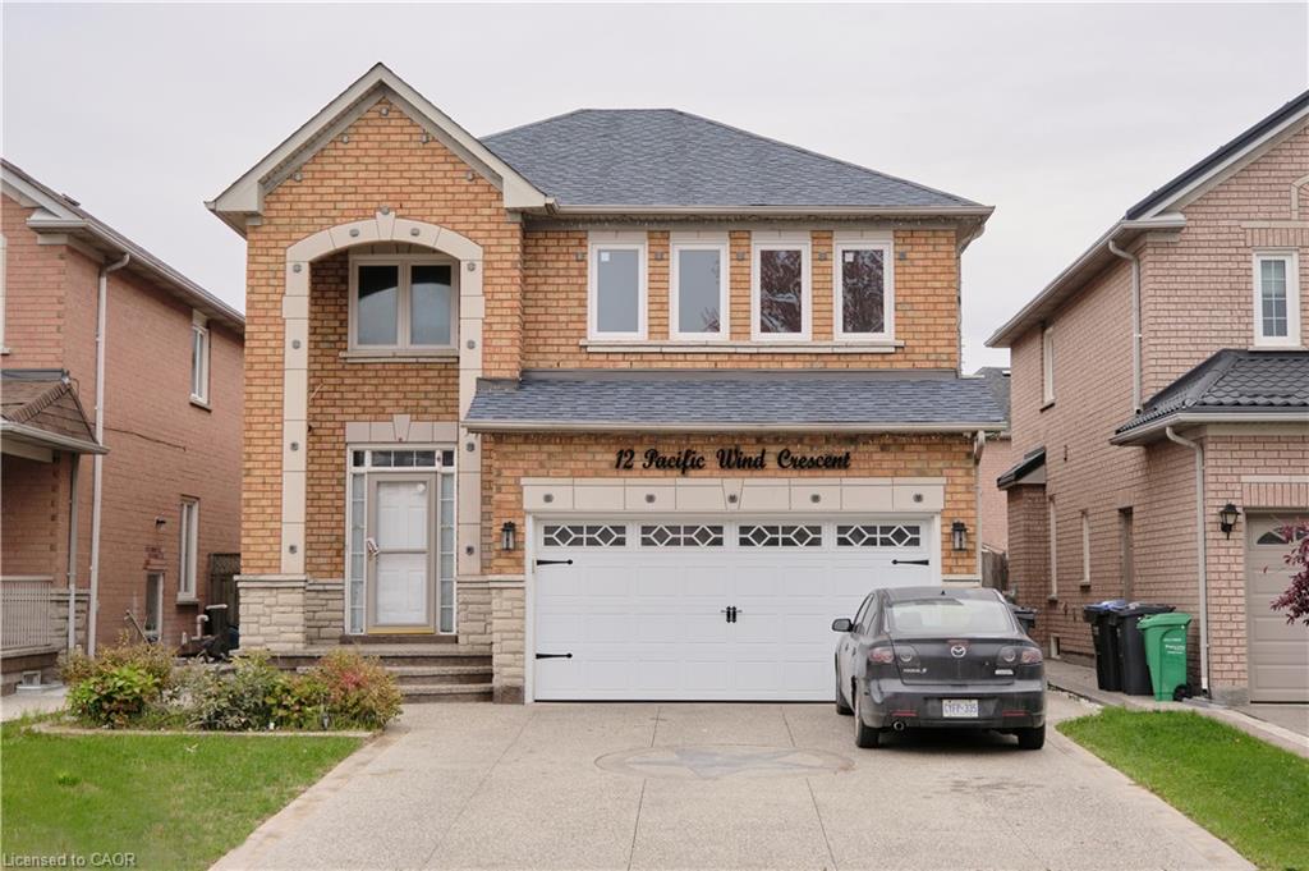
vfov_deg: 27.5
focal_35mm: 49
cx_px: 654
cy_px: 436
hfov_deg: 40.4
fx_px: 1780
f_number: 4
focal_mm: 32.5
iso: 160
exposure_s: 1/250
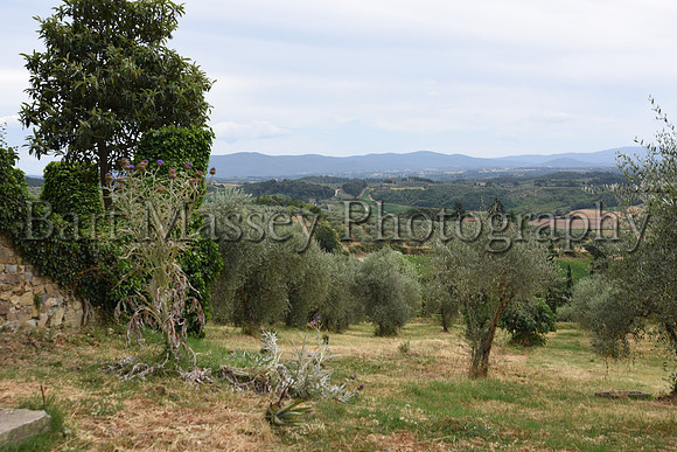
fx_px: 940
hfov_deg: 39.6
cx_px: 338
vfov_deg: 27.0
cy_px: 226
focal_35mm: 50
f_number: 7.1
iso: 64
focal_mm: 50
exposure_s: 1/125
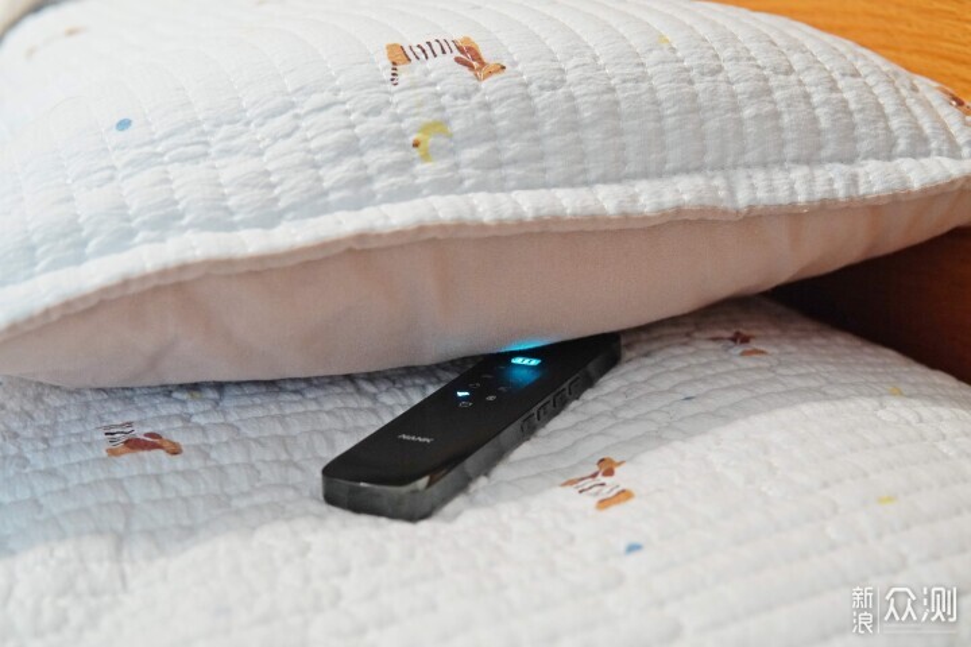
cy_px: 324
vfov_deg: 29.9
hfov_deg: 43.6
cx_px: 486
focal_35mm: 45
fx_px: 1214
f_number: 4
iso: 1600
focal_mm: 30
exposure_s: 1/60
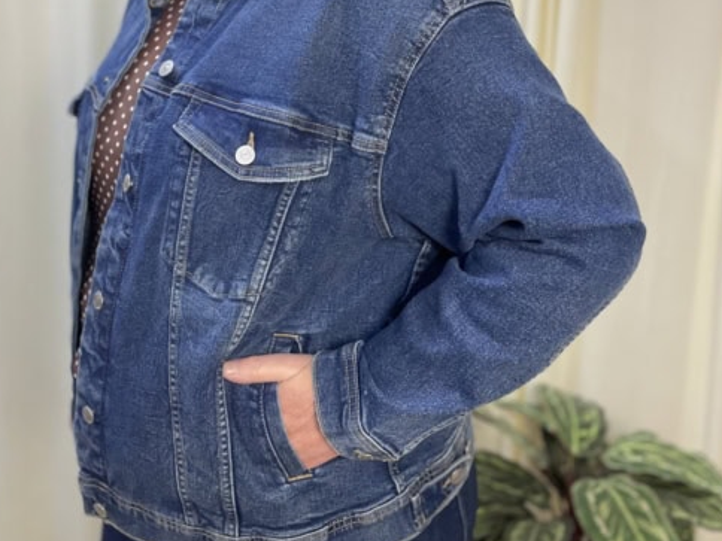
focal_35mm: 43
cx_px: 306
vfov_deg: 32.6
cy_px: 104
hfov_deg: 43.7
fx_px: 897
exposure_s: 1/50
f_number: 1.6
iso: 160
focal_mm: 4.2
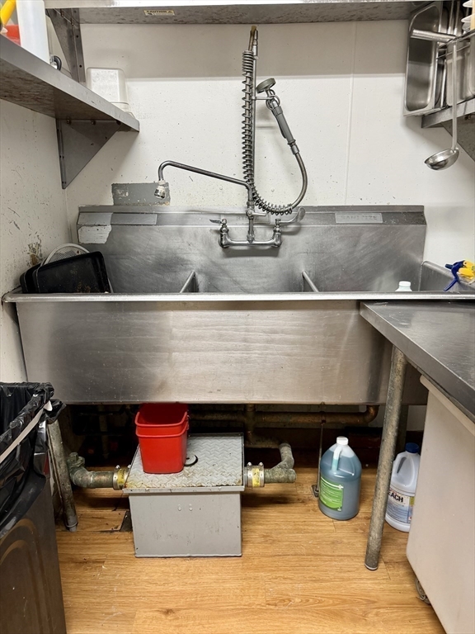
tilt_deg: -16.5
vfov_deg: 71.6
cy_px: 317
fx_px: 439
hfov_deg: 56.8
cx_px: 238
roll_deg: -0.9
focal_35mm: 24
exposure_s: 1/60
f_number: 1.78
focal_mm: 6.76
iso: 250
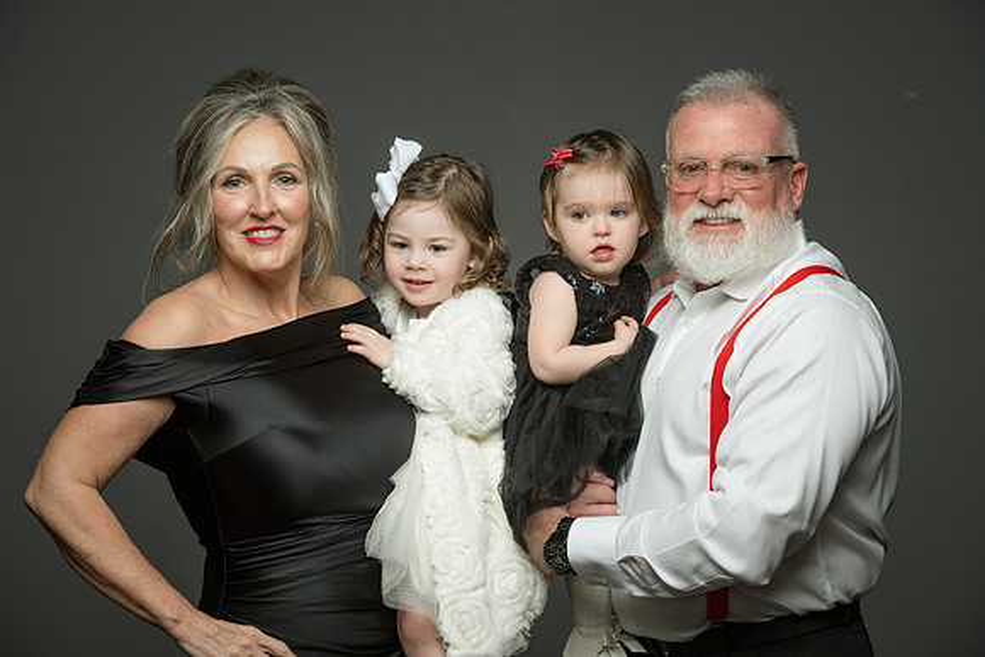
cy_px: 328
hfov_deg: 14.7
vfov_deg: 9.8
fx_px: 3831
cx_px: 492
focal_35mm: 140
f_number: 9
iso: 400
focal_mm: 140
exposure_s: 1/160
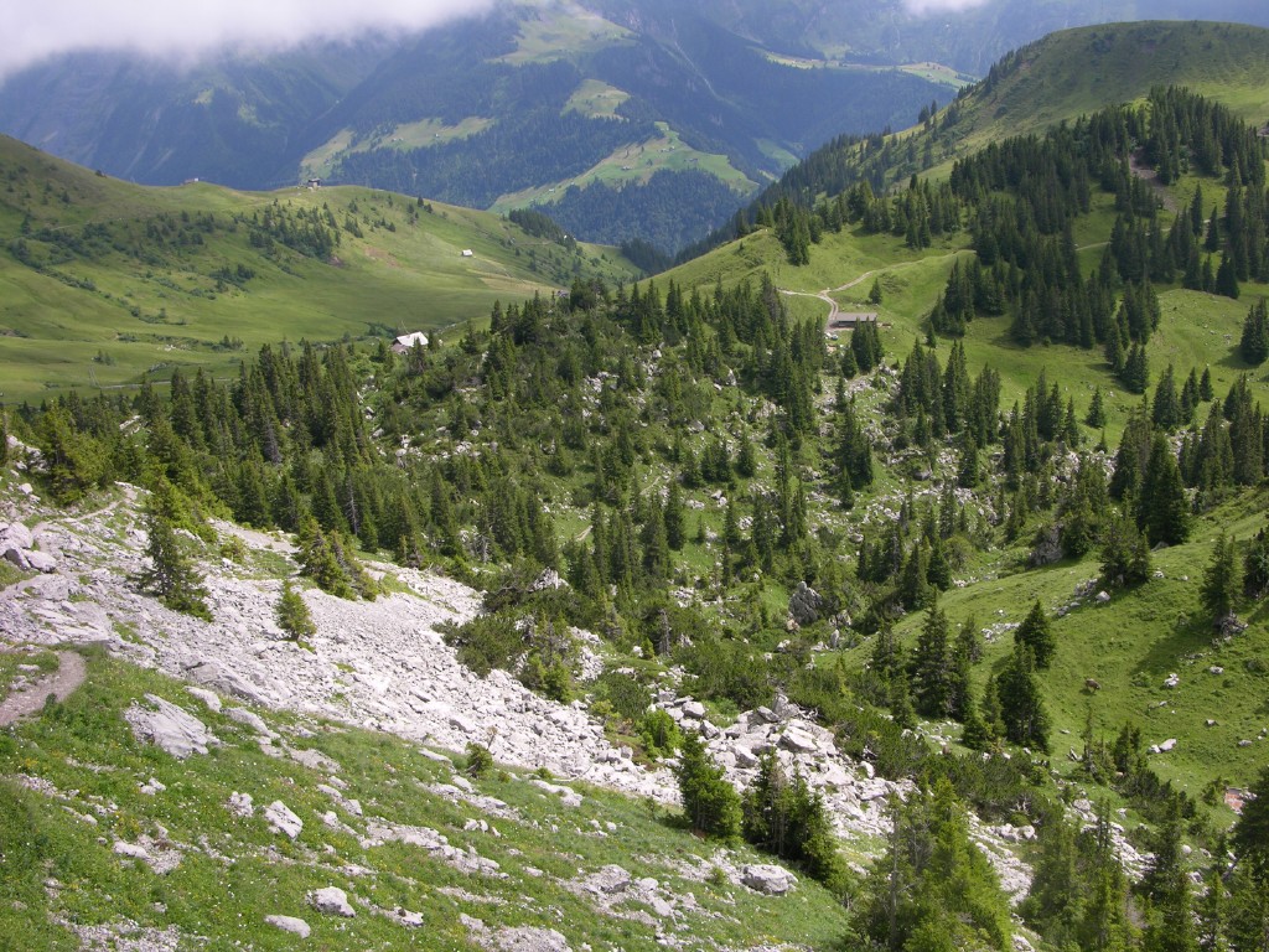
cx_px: 634
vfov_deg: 34.3
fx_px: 1540
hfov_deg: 44.8
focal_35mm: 42
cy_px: 476
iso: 50
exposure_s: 1/200
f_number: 5.8
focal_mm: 10.7
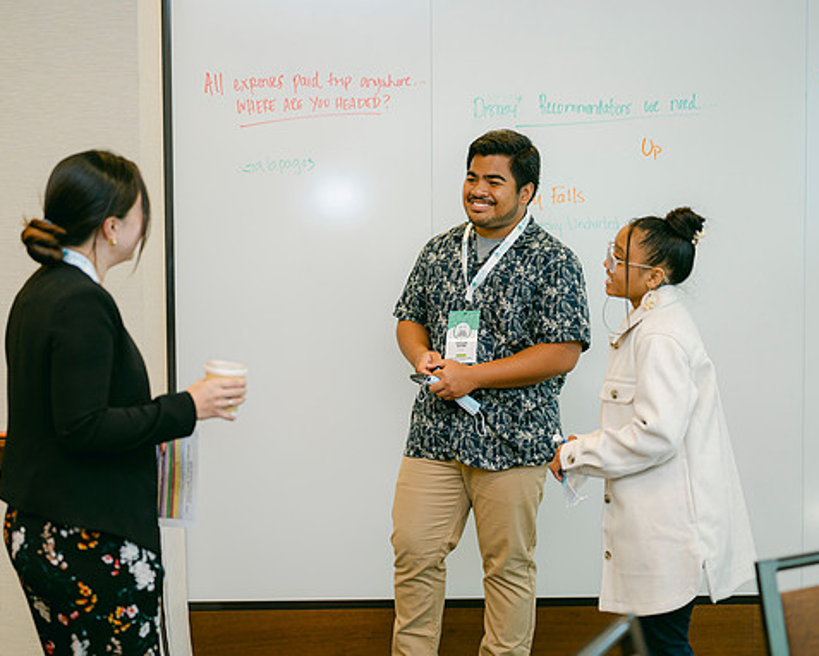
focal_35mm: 57
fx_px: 1382
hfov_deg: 33.0
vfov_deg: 26.7
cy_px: 328
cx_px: 374
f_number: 2
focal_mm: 50
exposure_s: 1/125
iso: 500
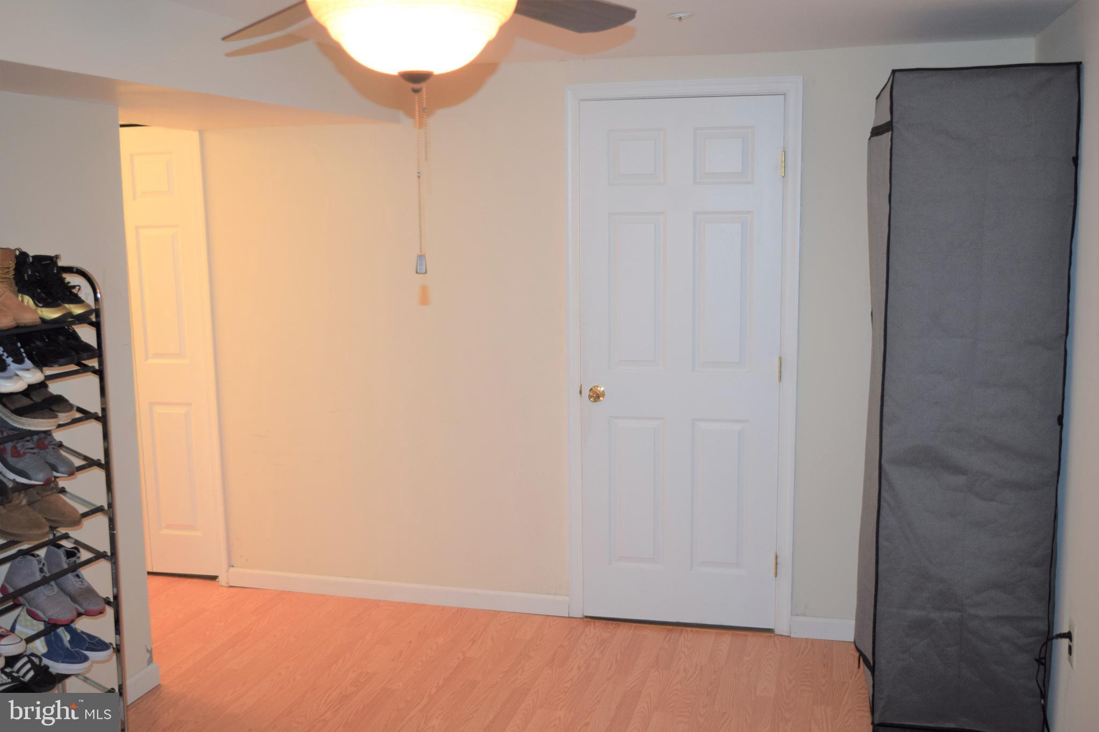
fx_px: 1099
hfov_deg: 53.1
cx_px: 550
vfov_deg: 36.9
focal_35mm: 36
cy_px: 366
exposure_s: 1/80
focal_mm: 24
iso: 800
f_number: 4.5
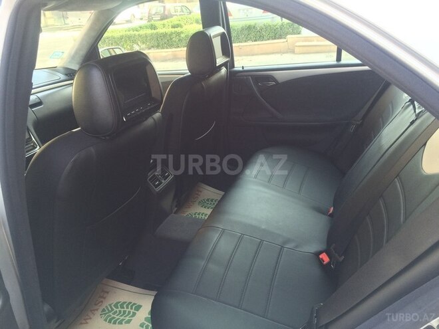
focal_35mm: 29
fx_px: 368
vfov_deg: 48.2
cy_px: 164
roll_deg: +3.8
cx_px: 220
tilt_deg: -24.7
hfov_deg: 61.7
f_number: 2.2
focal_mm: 4.15
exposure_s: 1/100
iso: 64
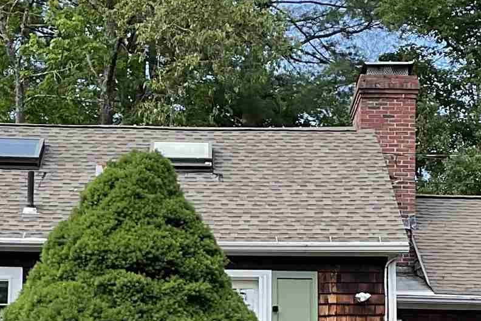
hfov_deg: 17.5
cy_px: 376
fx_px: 1563
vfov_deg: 11.5
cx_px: 272
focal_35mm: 117
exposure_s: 1/231
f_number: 1.8
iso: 16
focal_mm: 3
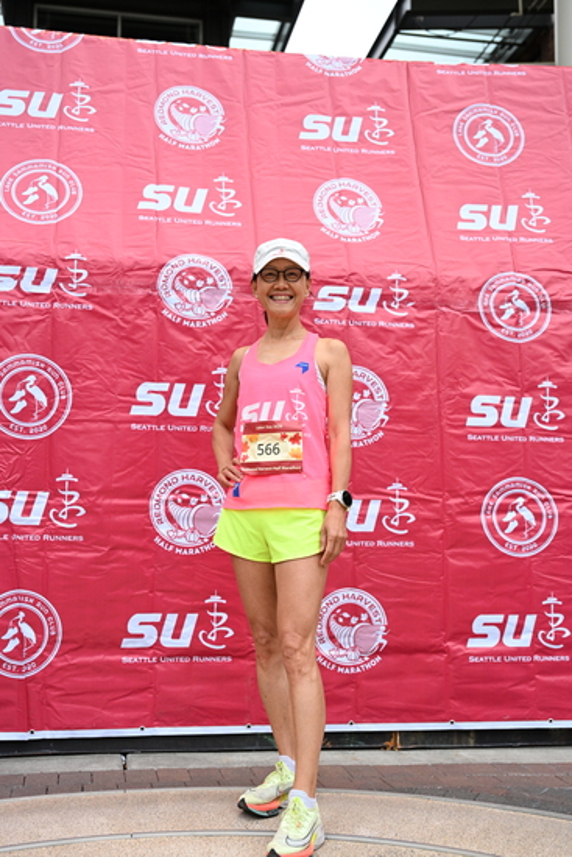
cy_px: 428
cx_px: 286
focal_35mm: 41
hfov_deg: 32.6
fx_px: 976
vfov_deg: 47.4
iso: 2000
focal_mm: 41
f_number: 4
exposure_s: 1/500
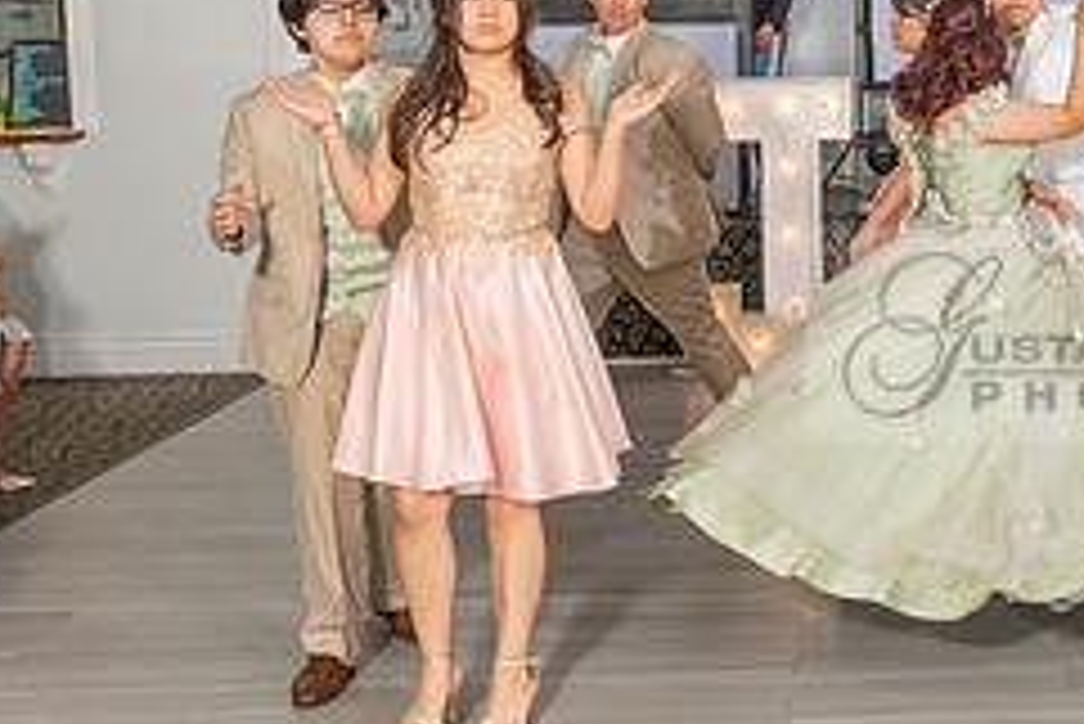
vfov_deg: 19.4
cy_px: 198
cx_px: 1021
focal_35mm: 70
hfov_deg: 27.5
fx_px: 2109
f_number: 3.5
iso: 500
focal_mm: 24
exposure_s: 1/160
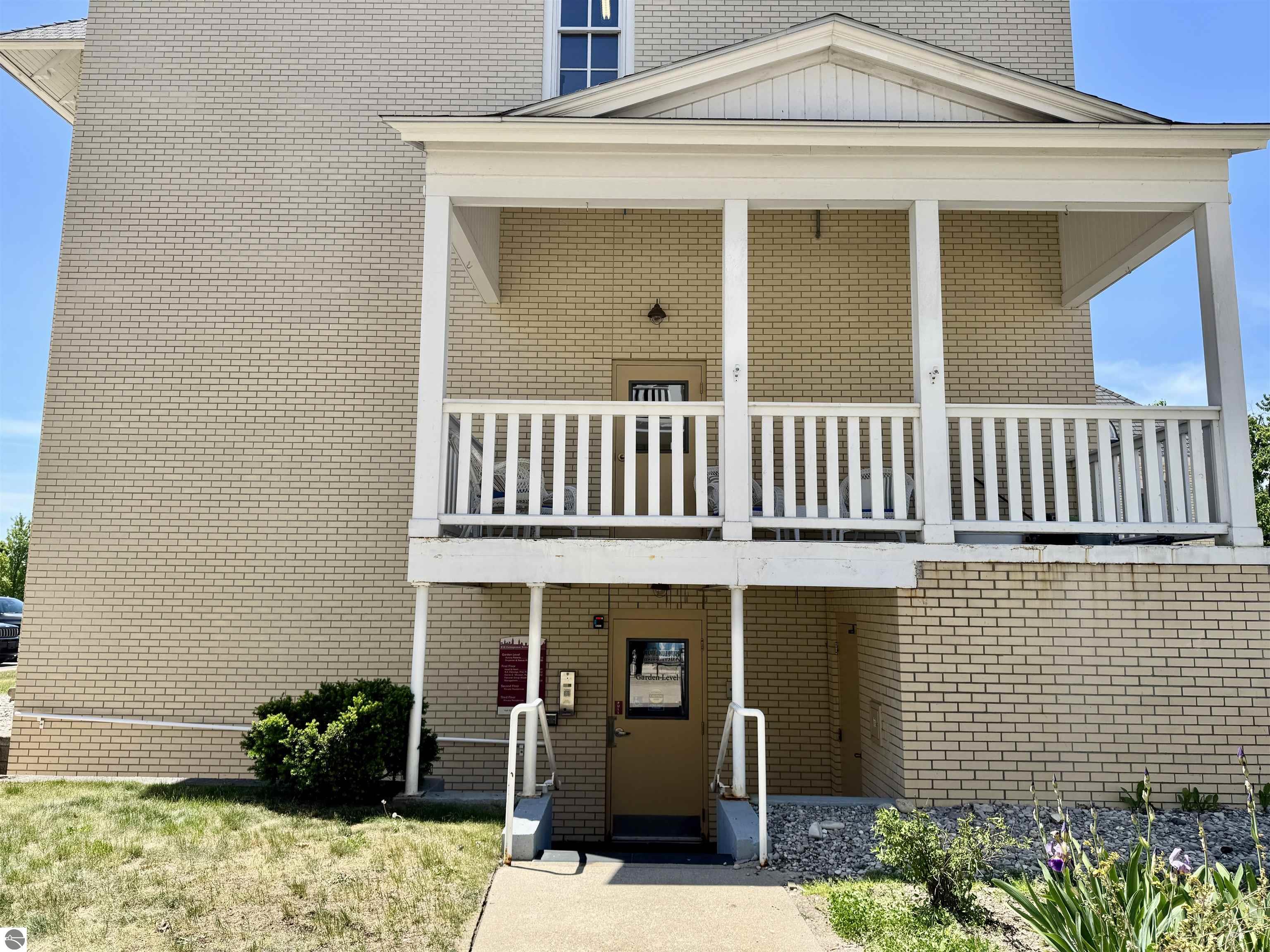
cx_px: 635
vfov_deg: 56.8
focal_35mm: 24
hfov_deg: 71.6
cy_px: 476
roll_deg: -0.6
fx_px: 881
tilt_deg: +7.0
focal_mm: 6.76
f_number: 1.78
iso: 80
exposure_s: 1/2604
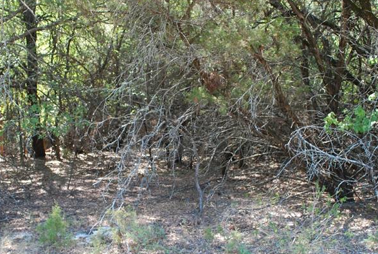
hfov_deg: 41.5
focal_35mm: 47
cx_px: 138
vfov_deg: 28.6
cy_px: 161
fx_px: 494
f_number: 4.5
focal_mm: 18
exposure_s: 1/80
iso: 200
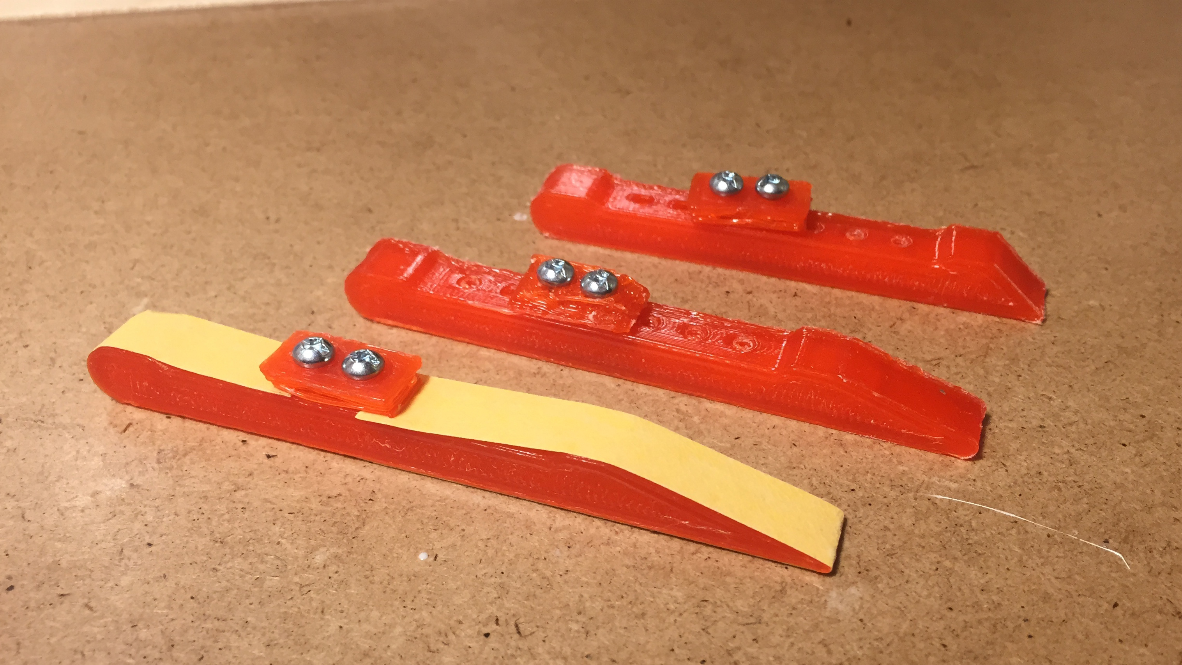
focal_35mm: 34
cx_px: 615
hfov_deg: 58.0
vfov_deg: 34.5
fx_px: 1066
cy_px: 415
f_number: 2.2
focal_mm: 4.15
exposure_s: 1/30
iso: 64
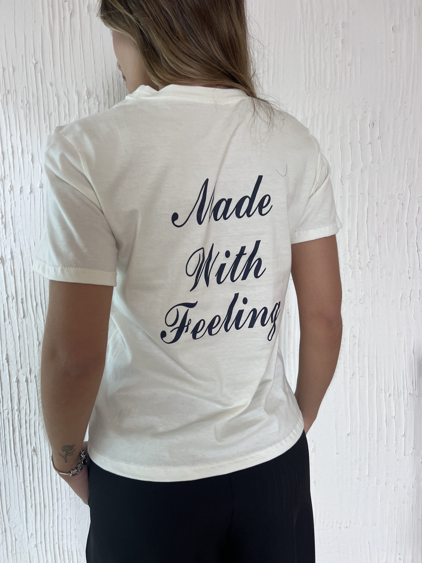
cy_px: 282
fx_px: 423
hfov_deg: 53.1
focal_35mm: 26
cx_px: 211
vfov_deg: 67.3
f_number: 1.5
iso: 125
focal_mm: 5.7
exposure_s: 1/121
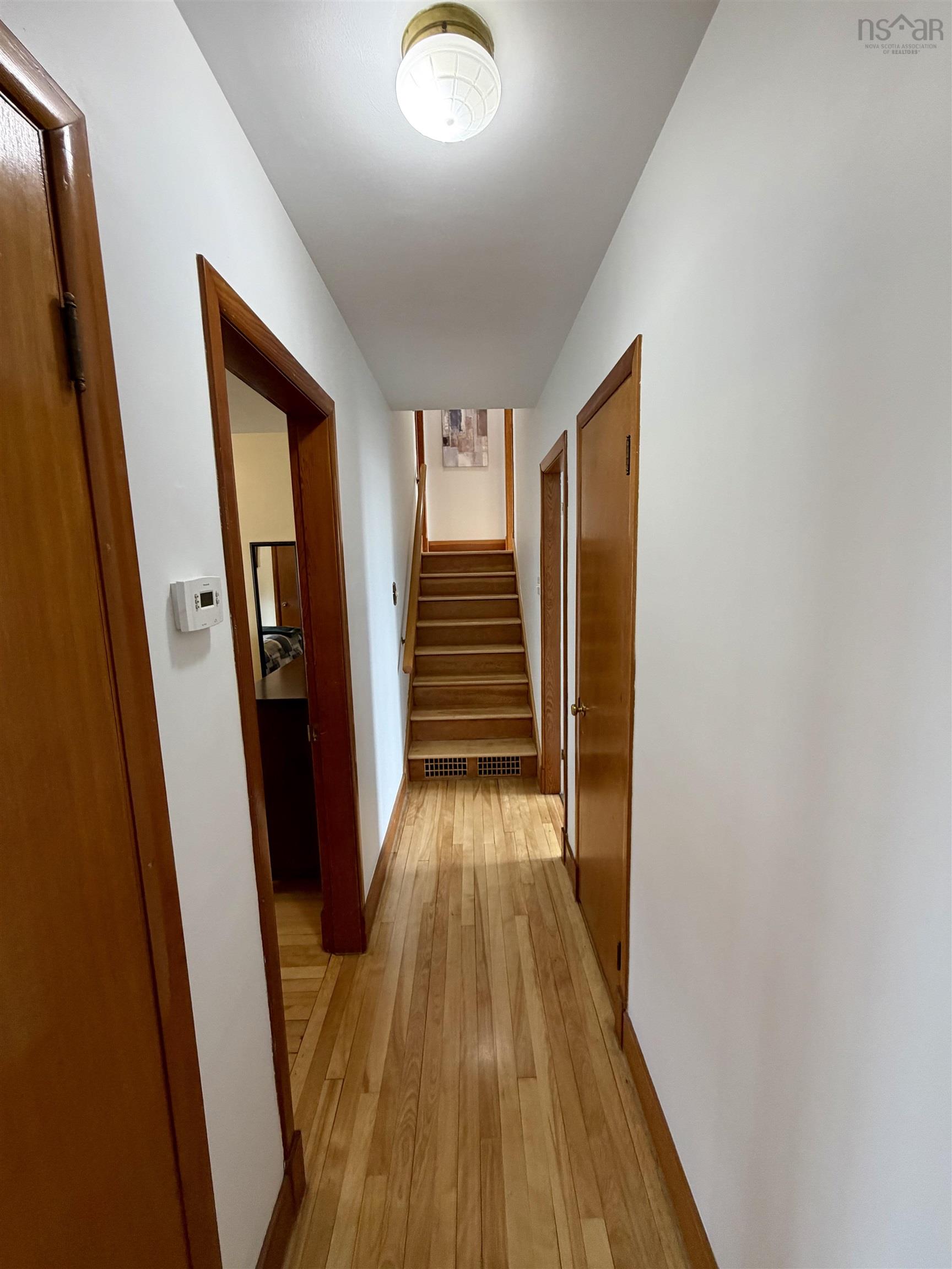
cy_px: 634
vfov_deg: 102.1
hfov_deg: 85.7
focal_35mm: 14
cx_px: 476
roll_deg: +2.2
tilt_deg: -6.9
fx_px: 513
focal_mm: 2.22
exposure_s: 1/60
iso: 250
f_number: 2.2
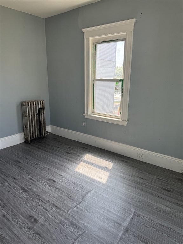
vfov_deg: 71.6
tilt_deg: -11.3
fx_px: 169
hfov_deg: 56.8
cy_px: 122
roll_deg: -0.3
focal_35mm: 24
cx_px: 92
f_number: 1.78
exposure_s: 1/216
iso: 80
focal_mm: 6.76
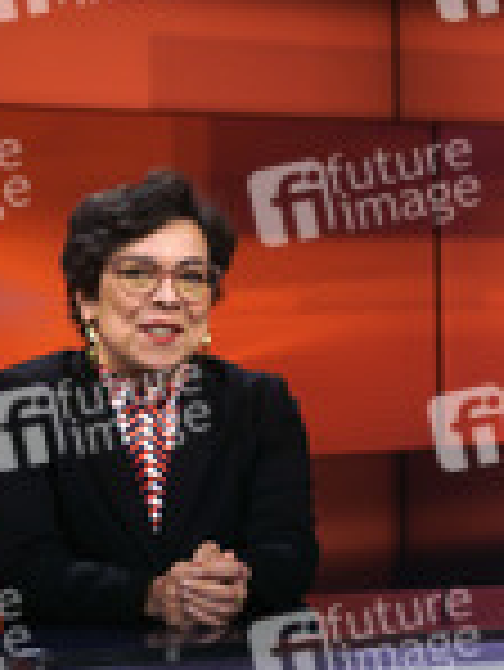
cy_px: 306
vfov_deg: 15.0
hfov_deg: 10.7
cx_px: 875
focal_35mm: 131
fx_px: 2539
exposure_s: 1/100
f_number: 1.4
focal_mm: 30
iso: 160
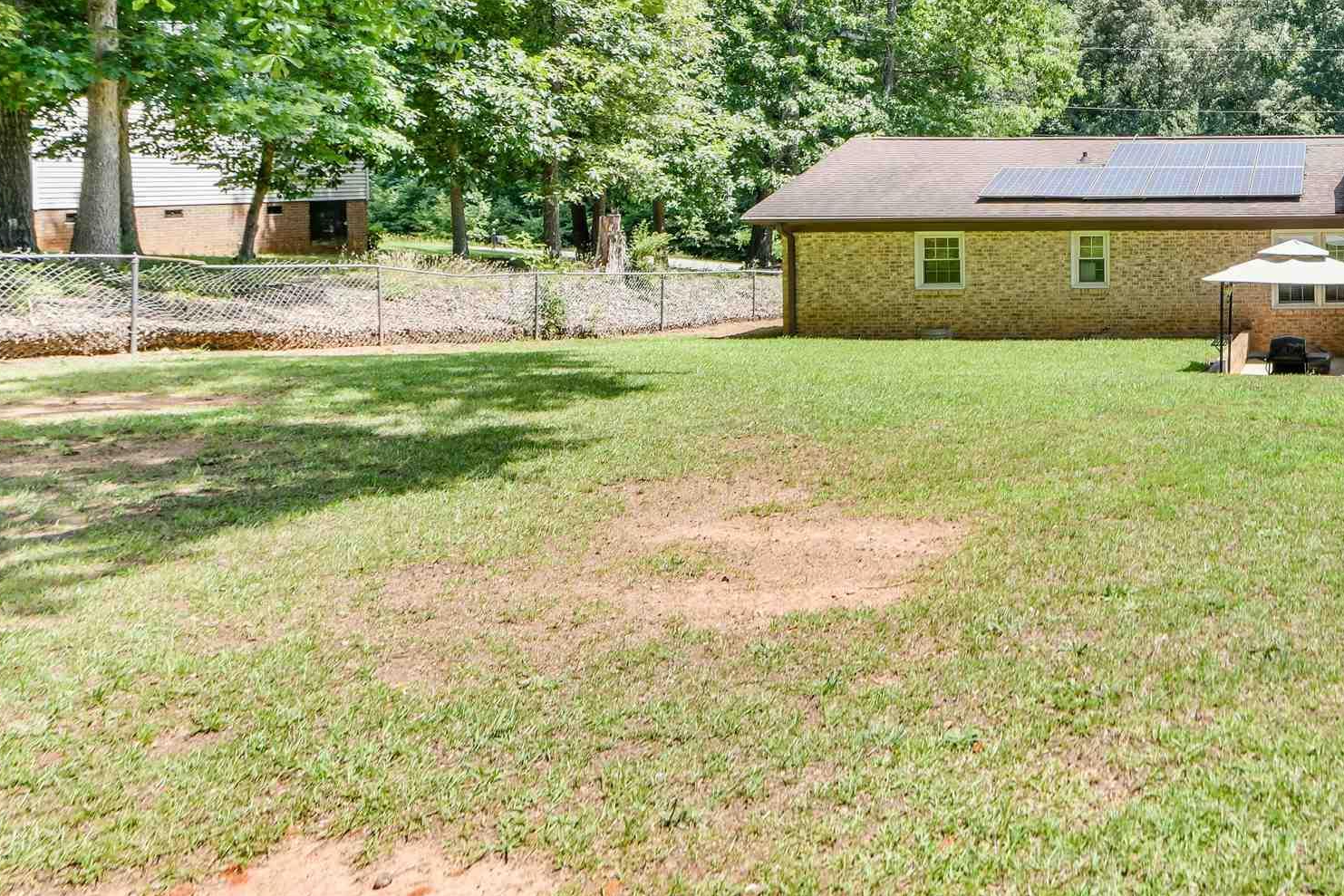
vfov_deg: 43.4
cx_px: 1364
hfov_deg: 50.5
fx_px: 1083
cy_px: 217
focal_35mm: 29
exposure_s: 1/400
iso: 400
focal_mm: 14
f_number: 8
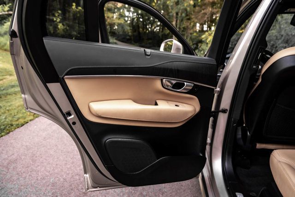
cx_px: 148
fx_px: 213
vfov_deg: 49.6
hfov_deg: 69.4
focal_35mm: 26
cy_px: 98
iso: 1000
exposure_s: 1/200
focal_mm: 26
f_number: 4
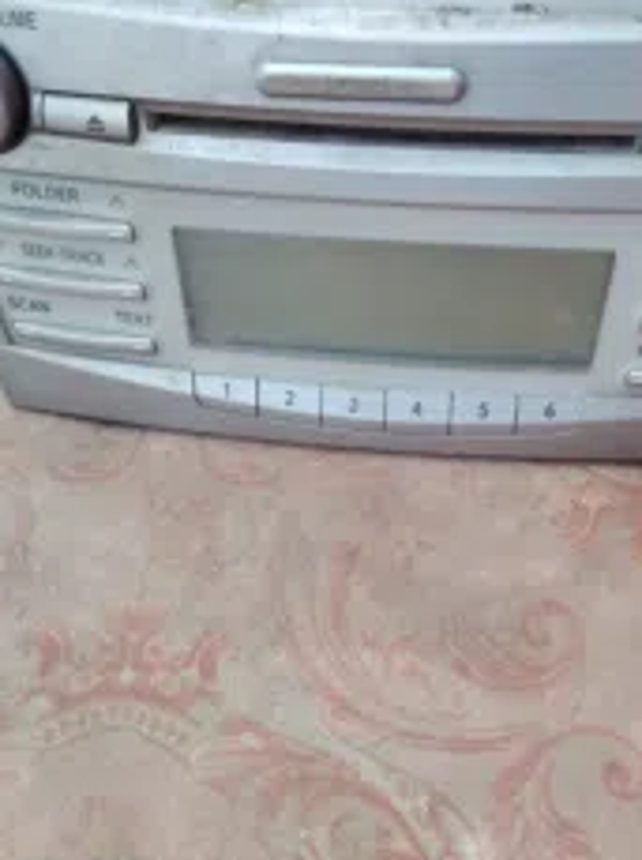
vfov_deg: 44.5
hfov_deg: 34.2
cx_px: 383
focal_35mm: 42
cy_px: 541
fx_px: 1042
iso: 163
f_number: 1.75
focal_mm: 5.25
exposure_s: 1/100
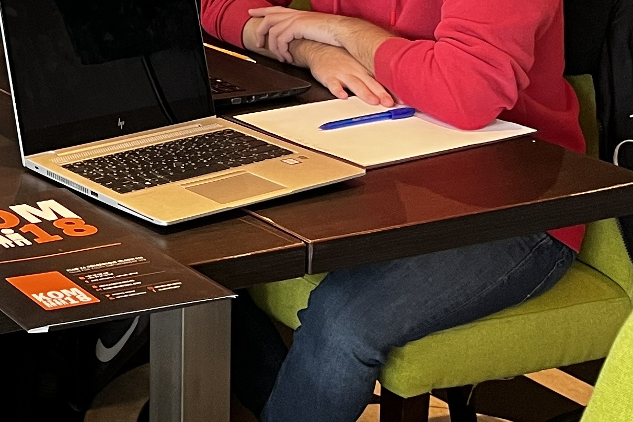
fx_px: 1583
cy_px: -219
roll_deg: +0.7
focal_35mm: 90
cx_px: -306
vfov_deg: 14.2
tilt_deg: -5.6
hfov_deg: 19.7
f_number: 1.6
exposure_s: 1/50
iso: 160
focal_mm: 5.1
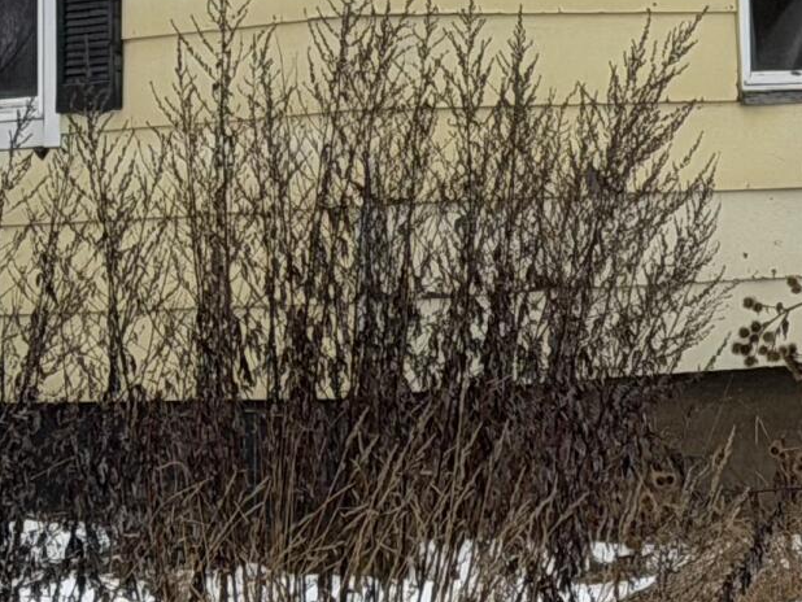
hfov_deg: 8.4
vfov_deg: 6.1
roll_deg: +2.8
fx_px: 5400
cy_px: -780
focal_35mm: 233
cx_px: 1008
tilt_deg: +10.4
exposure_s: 1/1456
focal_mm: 6.76
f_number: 1.78
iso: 64
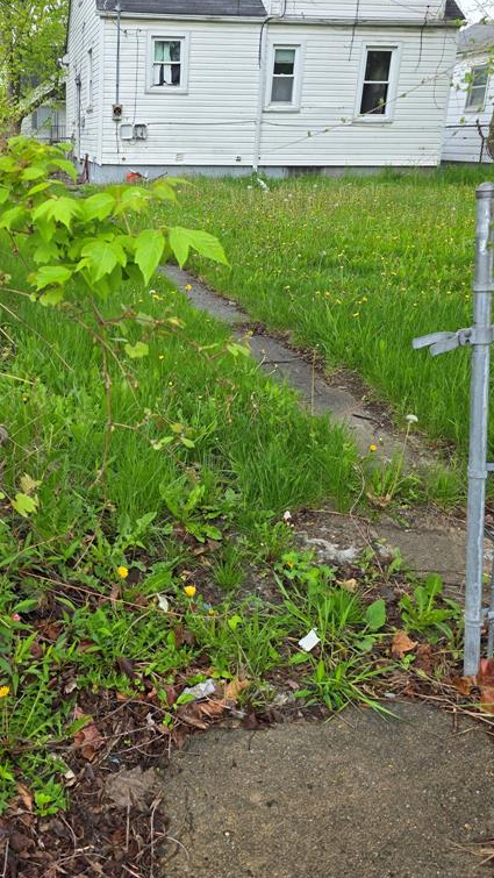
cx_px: 102
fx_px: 791
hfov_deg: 33.7
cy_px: 434
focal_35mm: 34
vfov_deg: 58.0
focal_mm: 6.3
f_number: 1.7
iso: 64
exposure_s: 1/180
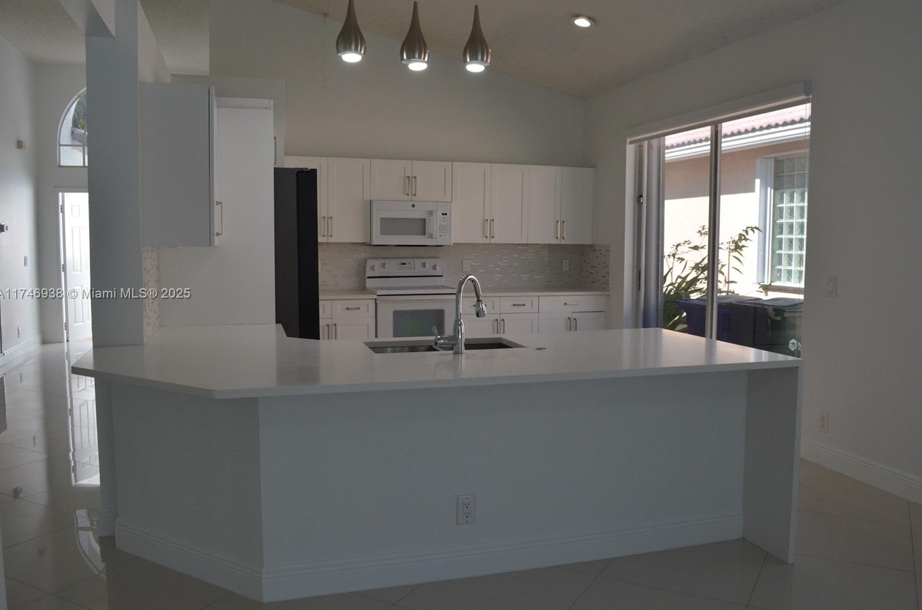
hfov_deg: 63.7
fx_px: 741
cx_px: 488
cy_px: 295
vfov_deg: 44.7
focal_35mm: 29
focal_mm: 18
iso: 800
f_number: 9
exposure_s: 1/320
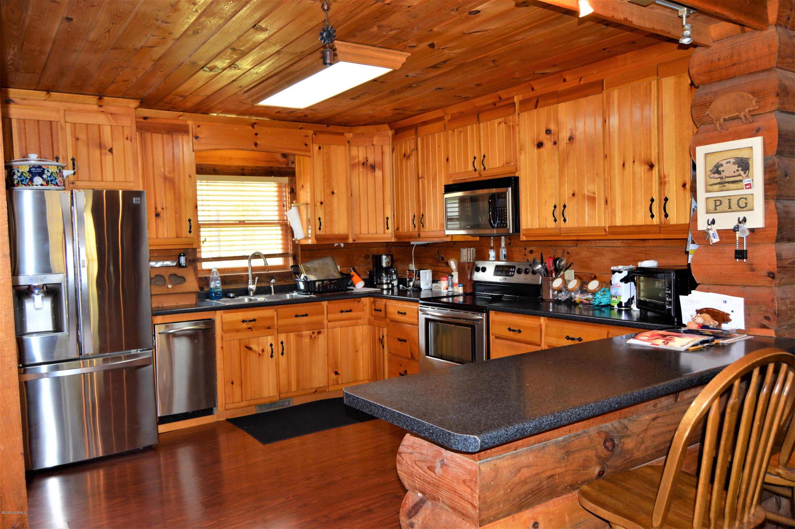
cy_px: 264
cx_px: 398
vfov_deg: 47.8
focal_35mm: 27
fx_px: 596
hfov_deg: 67.4
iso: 400
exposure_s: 1/80
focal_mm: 18
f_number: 4
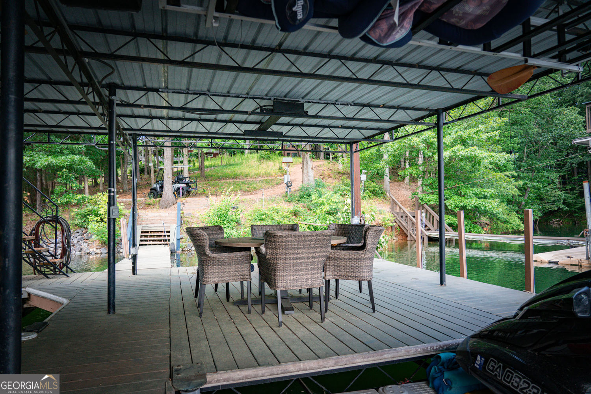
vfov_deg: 53.1
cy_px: 197
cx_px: 296
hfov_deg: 73.7
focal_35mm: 24
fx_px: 394
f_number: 4
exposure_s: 1/1000
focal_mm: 24
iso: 1000
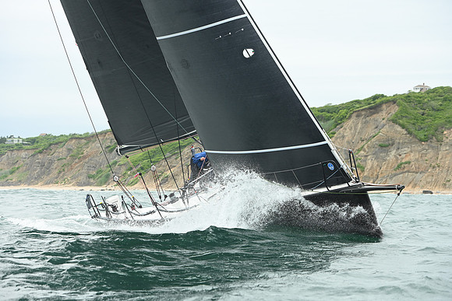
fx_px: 1281
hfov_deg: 20.0
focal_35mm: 102
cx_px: 226
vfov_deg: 13.4
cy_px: 150
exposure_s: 1/800
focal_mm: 102
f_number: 5.6
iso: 400
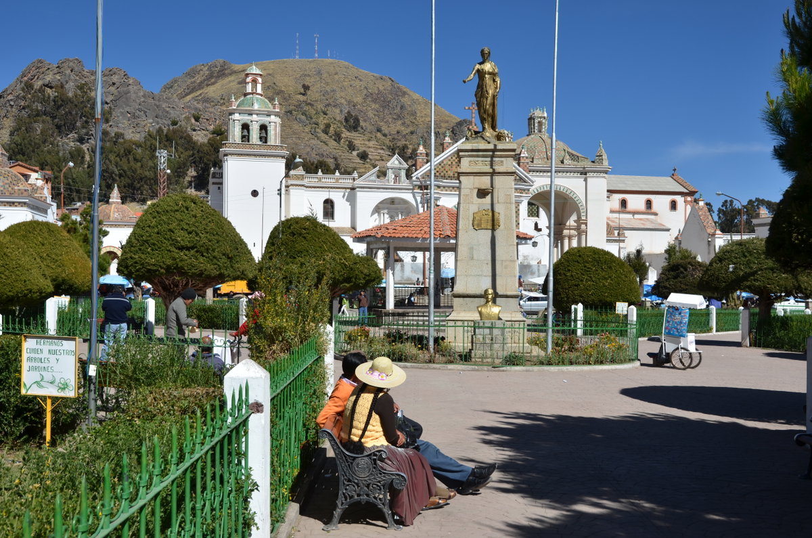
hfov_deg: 51.4
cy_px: 269
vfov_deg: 35.3
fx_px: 844
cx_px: 406
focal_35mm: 38
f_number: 8
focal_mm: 25
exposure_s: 1/500
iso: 100
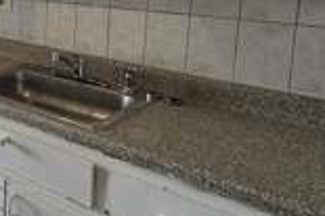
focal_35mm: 42
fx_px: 379
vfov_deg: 29.8
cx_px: -88
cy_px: 4
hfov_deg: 34.4
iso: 80
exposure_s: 1/120
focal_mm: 2.2
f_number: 2.2
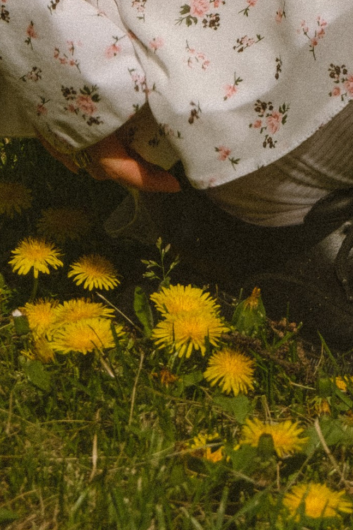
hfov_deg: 5.1
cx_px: 588
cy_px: -196
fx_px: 3958
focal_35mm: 269
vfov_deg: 7.6
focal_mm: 45
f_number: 9
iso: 80
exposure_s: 1/400
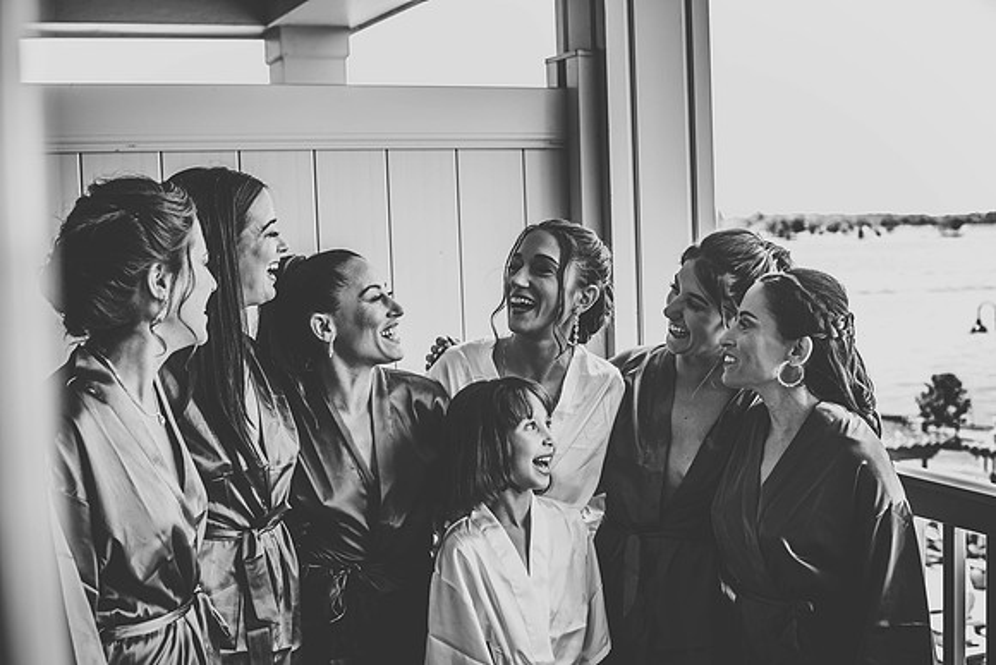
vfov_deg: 27.0
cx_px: 498
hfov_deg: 39.6
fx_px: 1384
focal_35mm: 50
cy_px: 332
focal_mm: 50
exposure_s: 1/250
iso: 400
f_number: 4
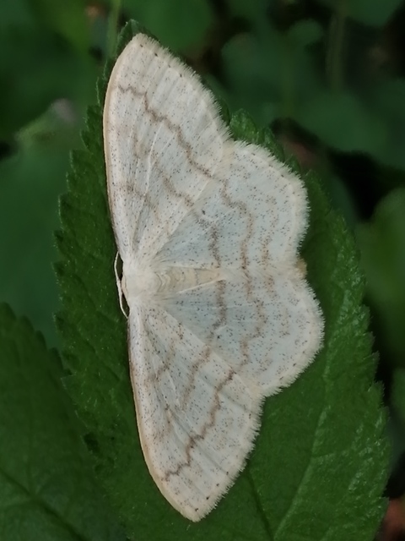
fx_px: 1622
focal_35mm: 104
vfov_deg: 18.9
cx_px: 202
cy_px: 270
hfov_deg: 14.2
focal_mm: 3.46
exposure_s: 1/201
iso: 50
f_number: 1.8
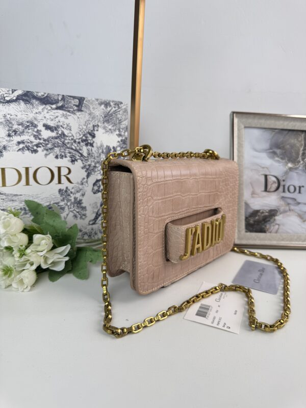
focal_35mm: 24
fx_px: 283
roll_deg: -1.7
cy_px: 204
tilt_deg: -13.6
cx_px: 153
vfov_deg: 71.6
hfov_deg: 56.8
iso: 64
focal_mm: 6.76
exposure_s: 1/188
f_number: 1.78
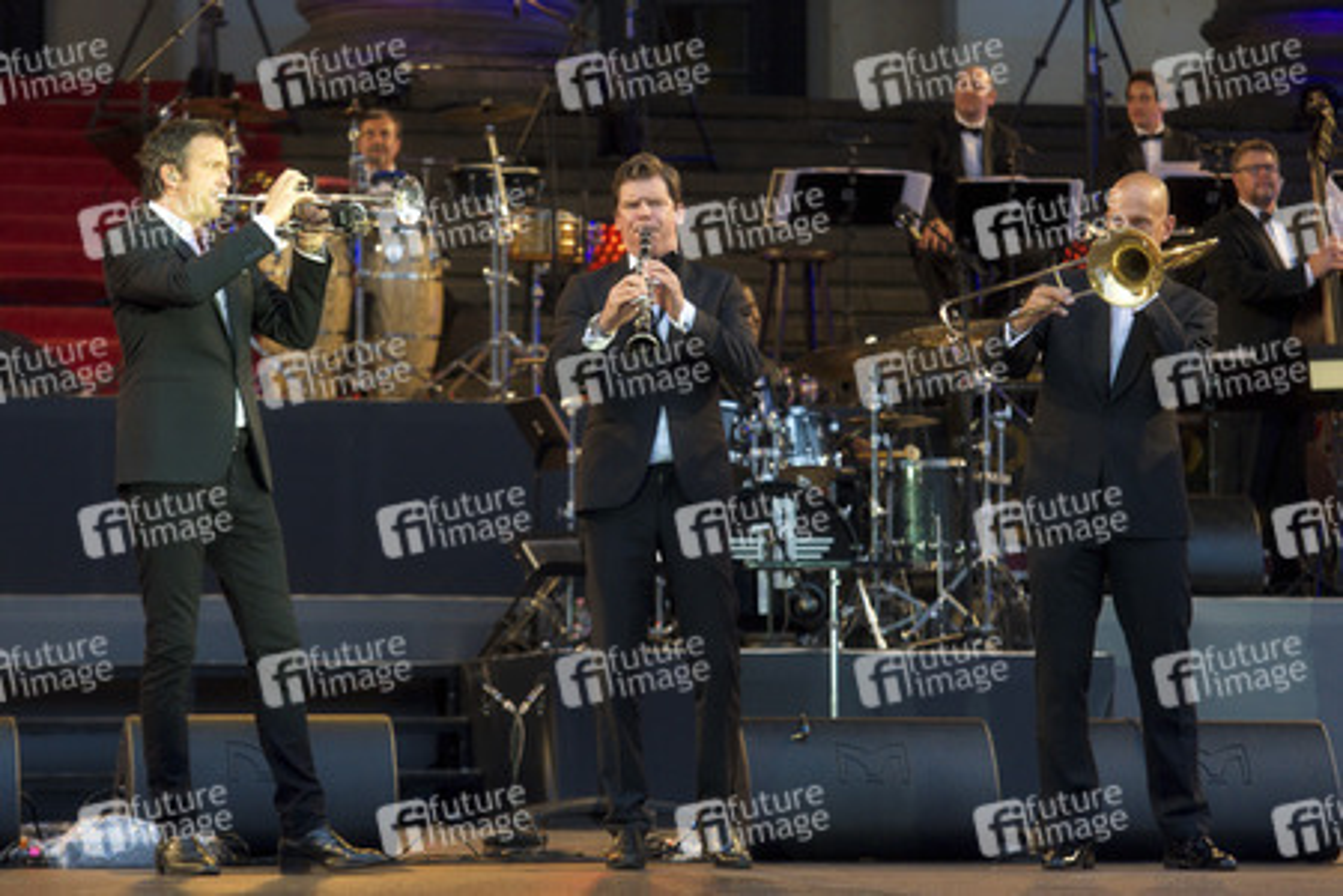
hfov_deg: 17.1
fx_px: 4476
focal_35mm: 120
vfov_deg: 11.4
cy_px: 448
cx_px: 672
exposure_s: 1/250
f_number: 5
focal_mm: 120
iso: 1600
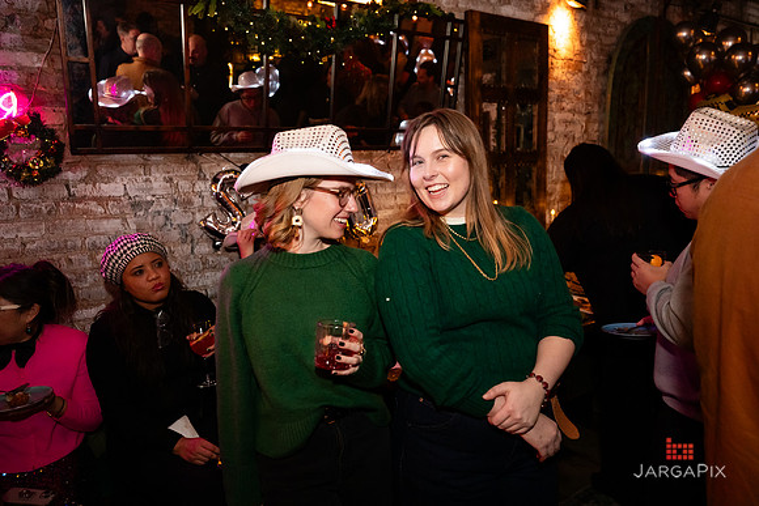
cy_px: 253
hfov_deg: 71.5
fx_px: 527
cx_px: 380
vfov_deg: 51.4
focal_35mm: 25
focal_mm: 24
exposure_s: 1/100
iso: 3200
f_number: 3.2
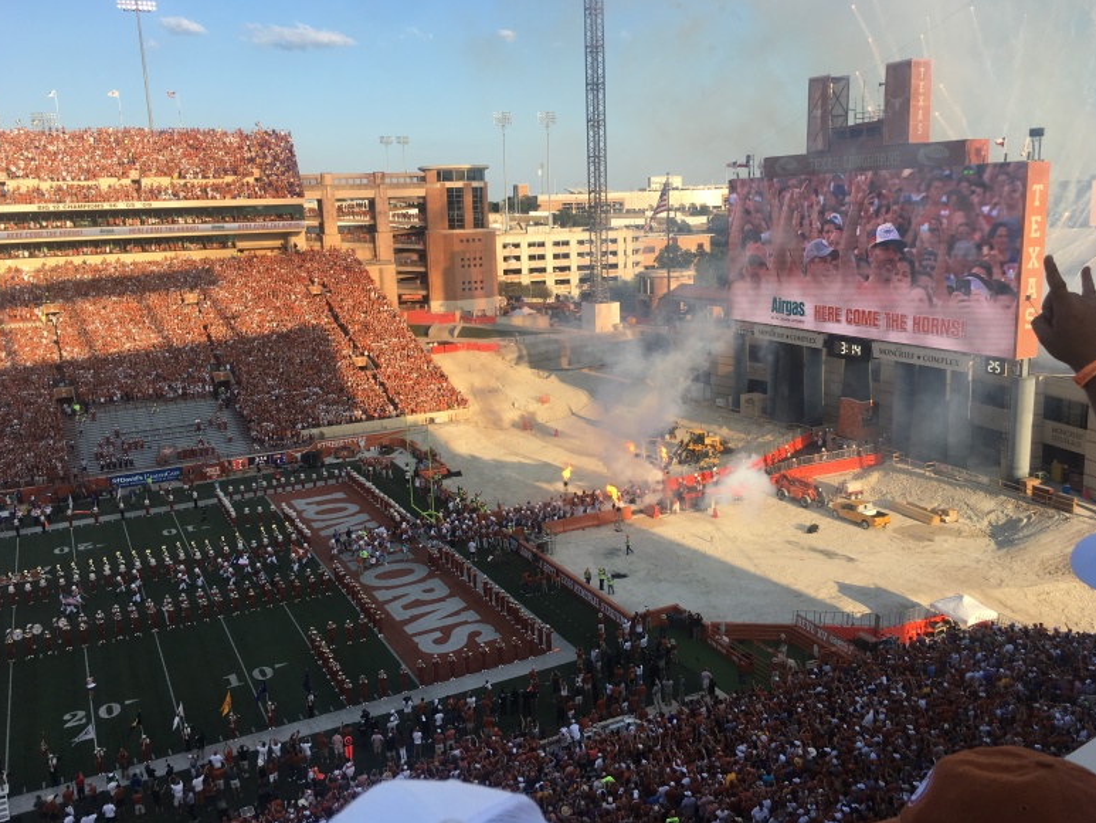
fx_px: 950
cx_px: 550
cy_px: 400
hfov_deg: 60.0
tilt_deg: -11.0
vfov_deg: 46.8
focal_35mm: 30
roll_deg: +2.2
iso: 25
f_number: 2.2
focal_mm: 4.15
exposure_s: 1/894
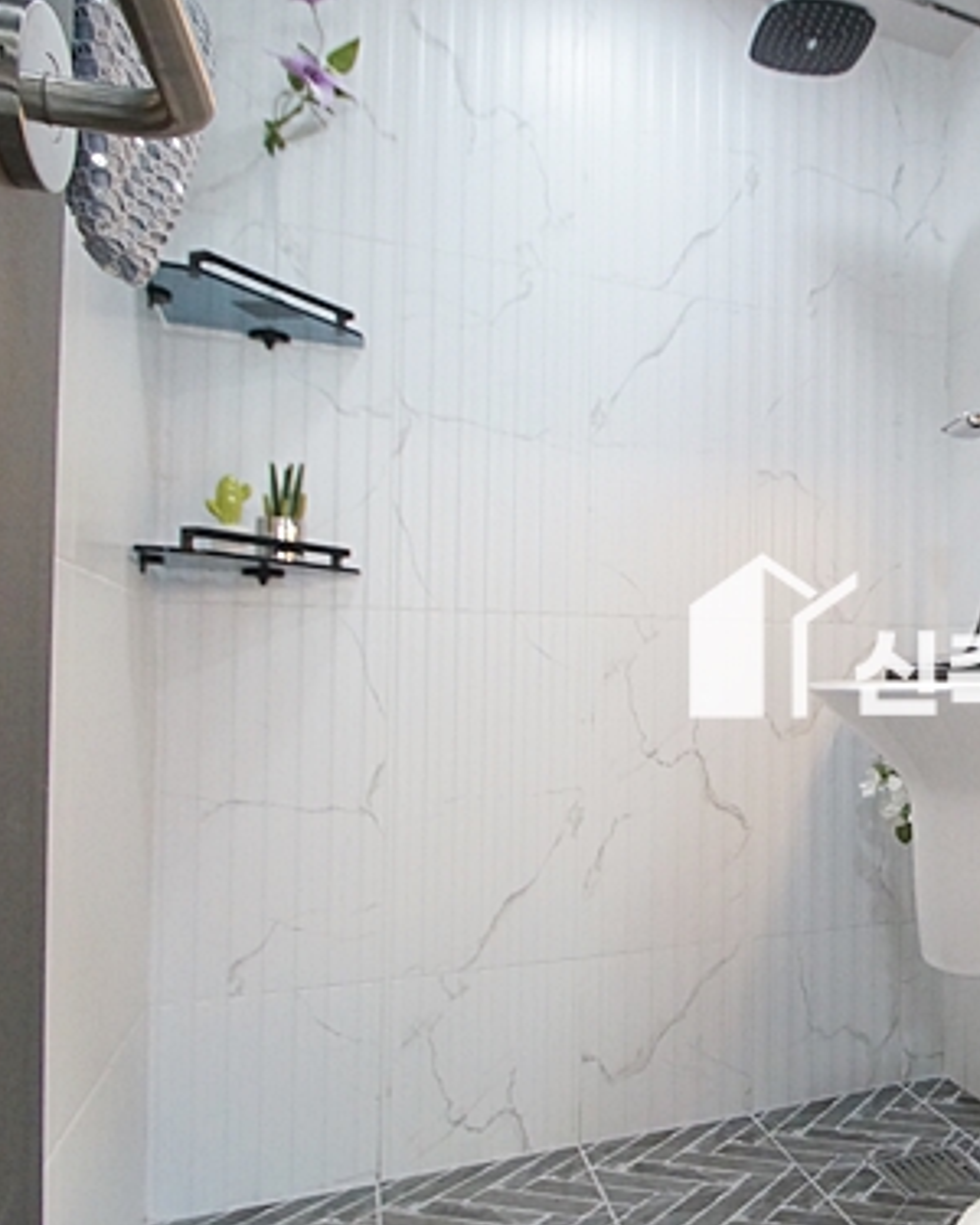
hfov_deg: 39.3
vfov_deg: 58.8
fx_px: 1088
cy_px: 624
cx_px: 1091
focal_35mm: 30
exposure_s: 1/160
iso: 1600
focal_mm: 10
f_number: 5
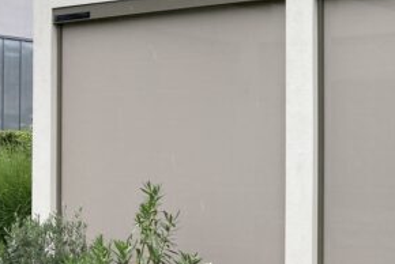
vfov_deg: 17.7
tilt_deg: +1.4
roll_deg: -0.5
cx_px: 396
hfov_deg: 25.0
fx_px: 846
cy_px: 162
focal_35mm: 77
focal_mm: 3.99
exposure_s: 1/417
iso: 20
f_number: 1.8
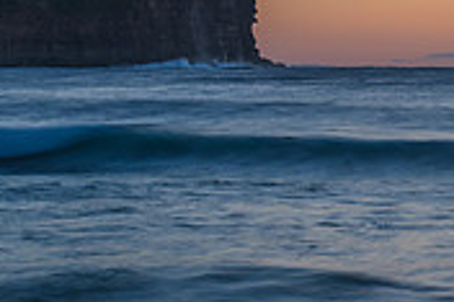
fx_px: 2104
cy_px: 105
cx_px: 709
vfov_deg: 8.2
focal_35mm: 167
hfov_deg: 11.7
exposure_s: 1/1.67
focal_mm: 50
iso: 200
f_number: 8
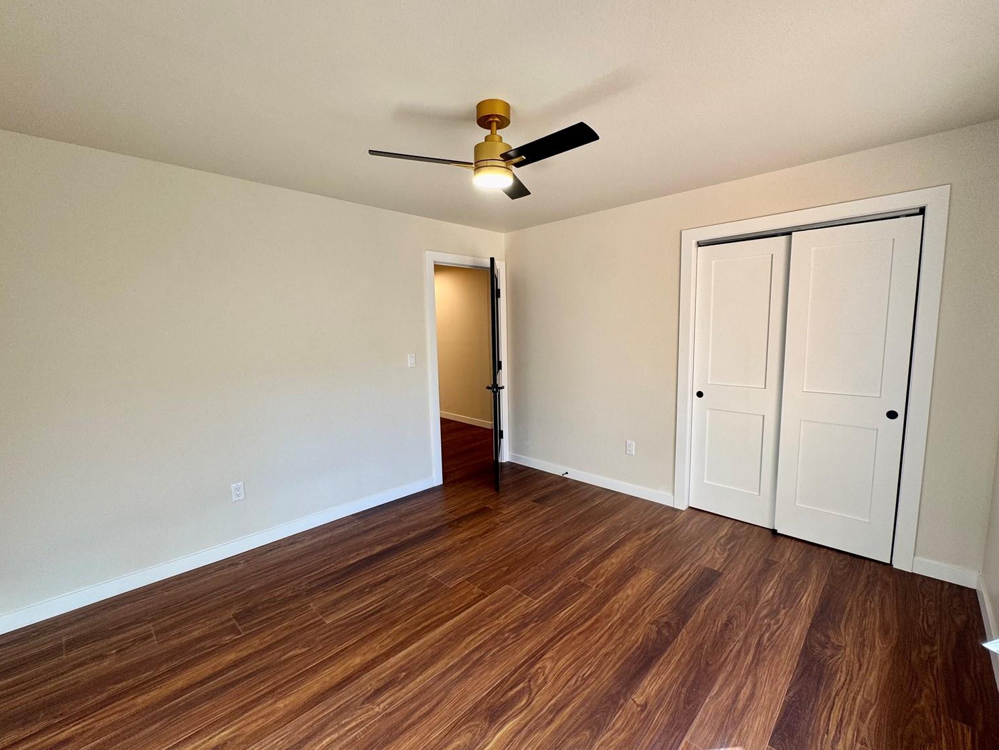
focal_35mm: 15
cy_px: 375
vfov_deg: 81.8
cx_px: 509
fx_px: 433
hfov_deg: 98.2
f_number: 2.2
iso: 100
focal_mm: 2.22
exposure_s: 1/99
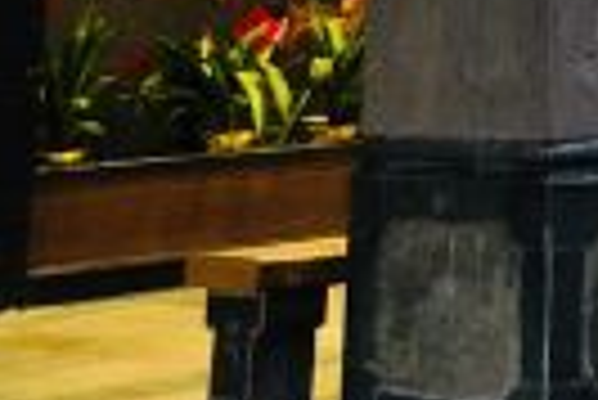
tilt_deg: +8.5
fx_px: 2544
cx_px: 1349
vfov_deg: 8.4
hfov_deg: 11.5
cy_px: -474
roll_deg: +1.7
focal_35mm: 153
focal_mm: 4
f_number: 1.8
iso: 40
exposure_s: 1/25
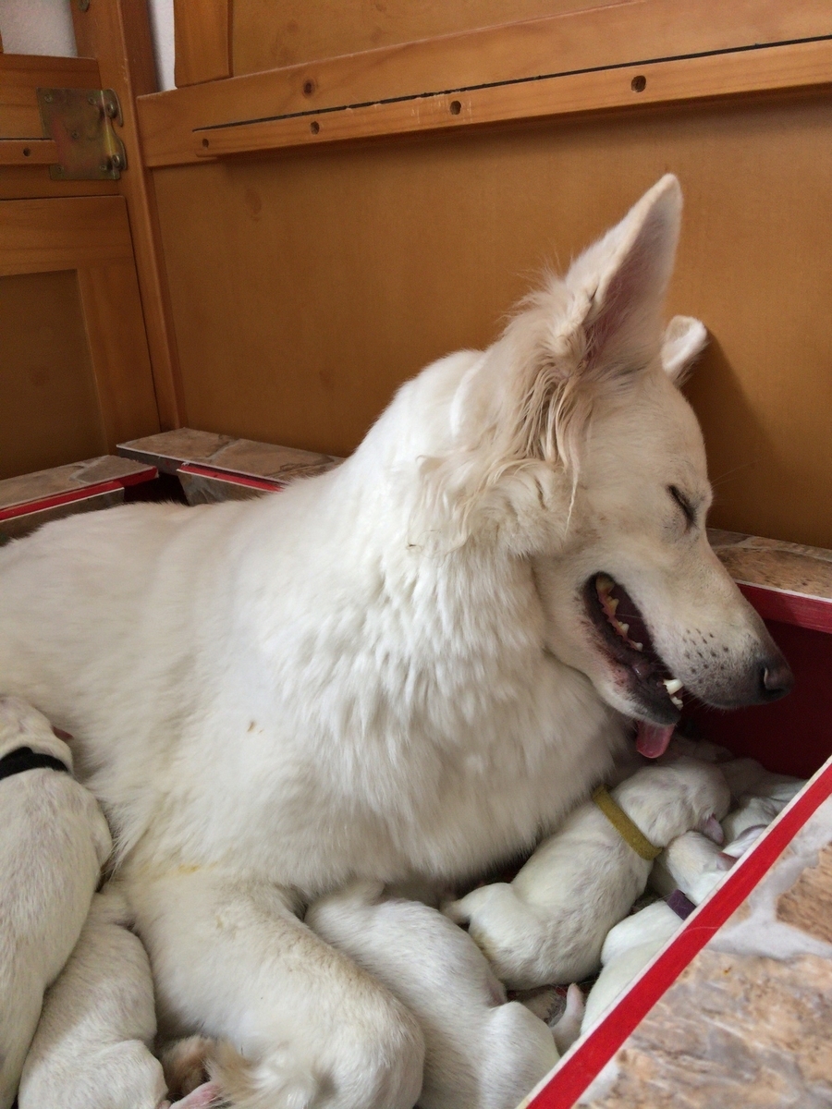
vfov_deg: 61.7
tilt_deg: -19.1
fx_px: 929
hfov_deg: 48.2
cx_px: 416
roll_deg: +3.1
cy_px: 554
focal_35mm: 29
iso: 125
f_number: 2.2
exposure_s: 1/30
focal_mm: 4.15
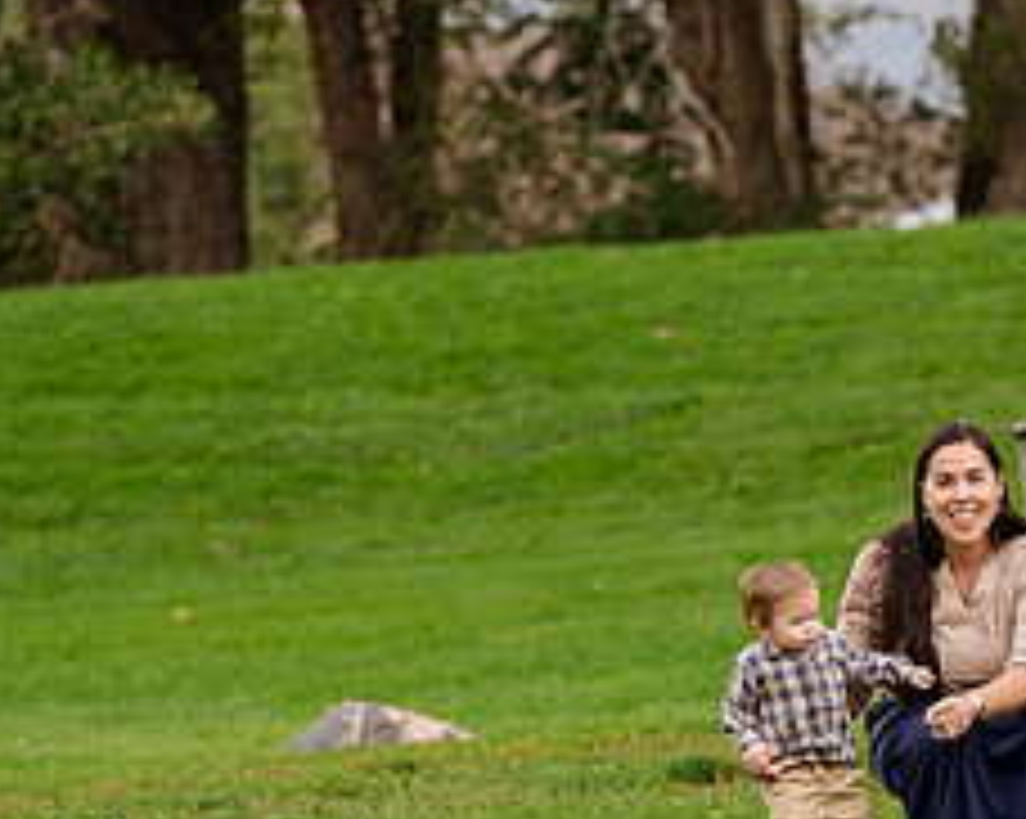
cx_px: 1215
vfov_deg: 3.2
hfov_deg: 4.0
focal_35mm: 478
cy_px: 848
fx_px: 14502
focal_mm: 200
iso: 200
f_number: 4.5
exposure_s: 1/200
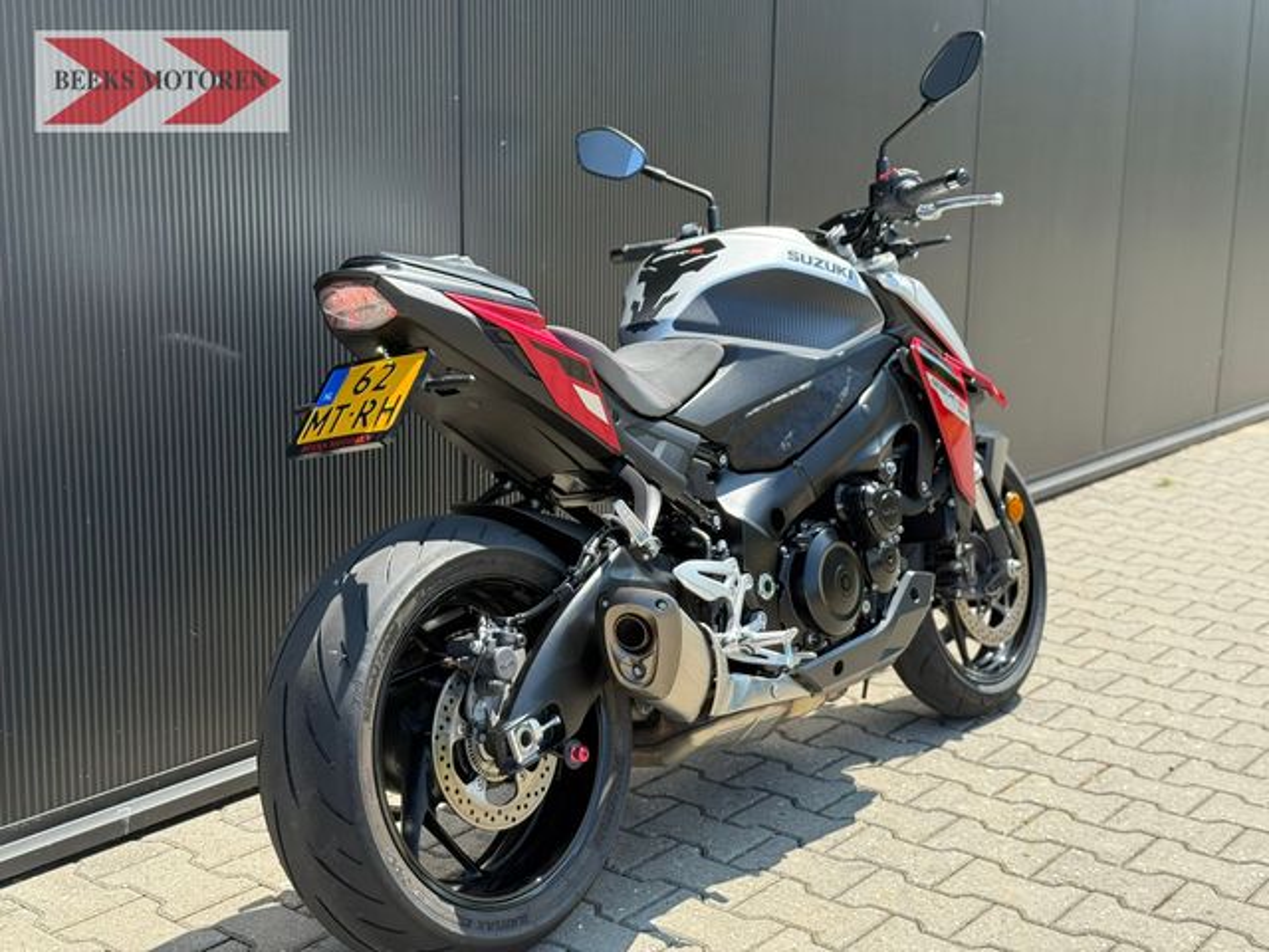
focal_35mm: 48
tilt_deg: -10.6
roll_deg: -0.9
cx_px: 634
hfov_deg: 39.7
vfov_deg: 30.3
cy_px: 476
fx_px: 1760
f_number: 1.78
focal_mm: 6.76
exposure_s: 1/1330
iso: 100
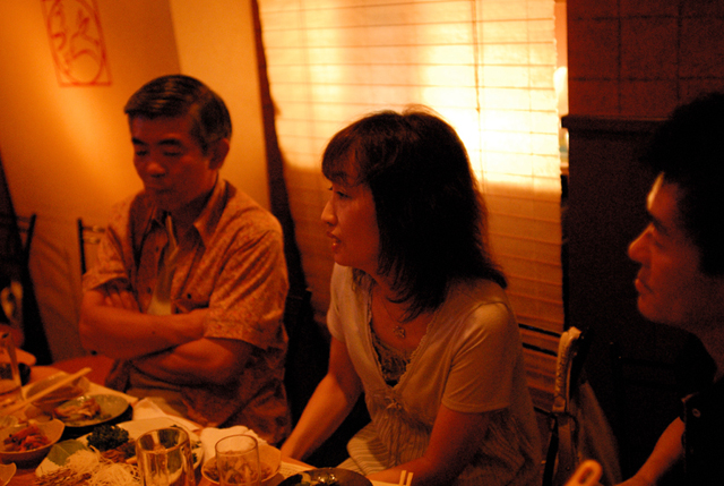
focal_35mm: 42
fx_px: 846
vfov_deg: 32.0
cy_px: 243
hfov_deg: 46.3
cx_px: 362
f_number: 1.8
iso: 1600
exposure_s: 1/40
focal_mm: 28
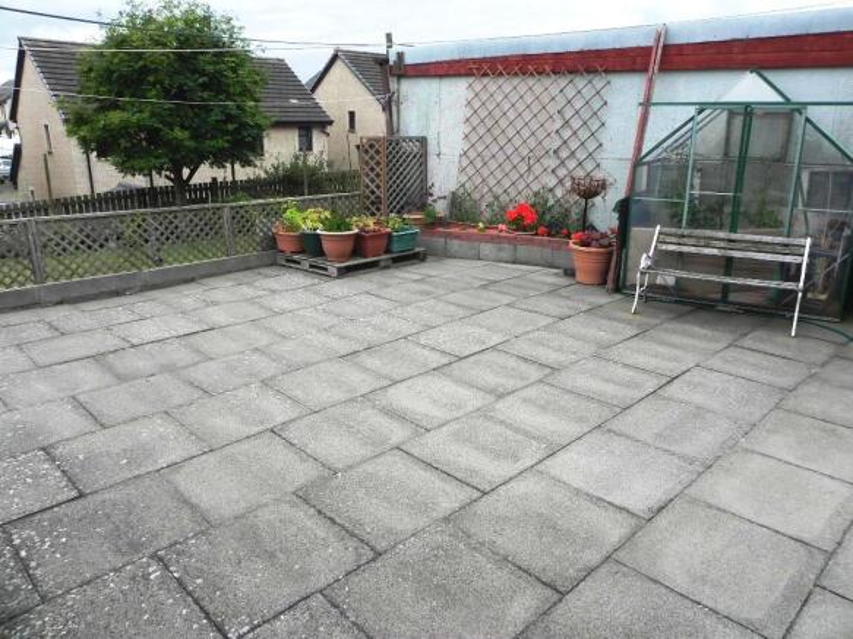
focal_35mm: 26
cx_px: 426
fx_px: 641
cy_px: 320
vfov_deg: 53.0
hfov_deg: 67.3
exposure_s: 1/279
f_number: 5.6
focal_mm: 4.6
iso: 160
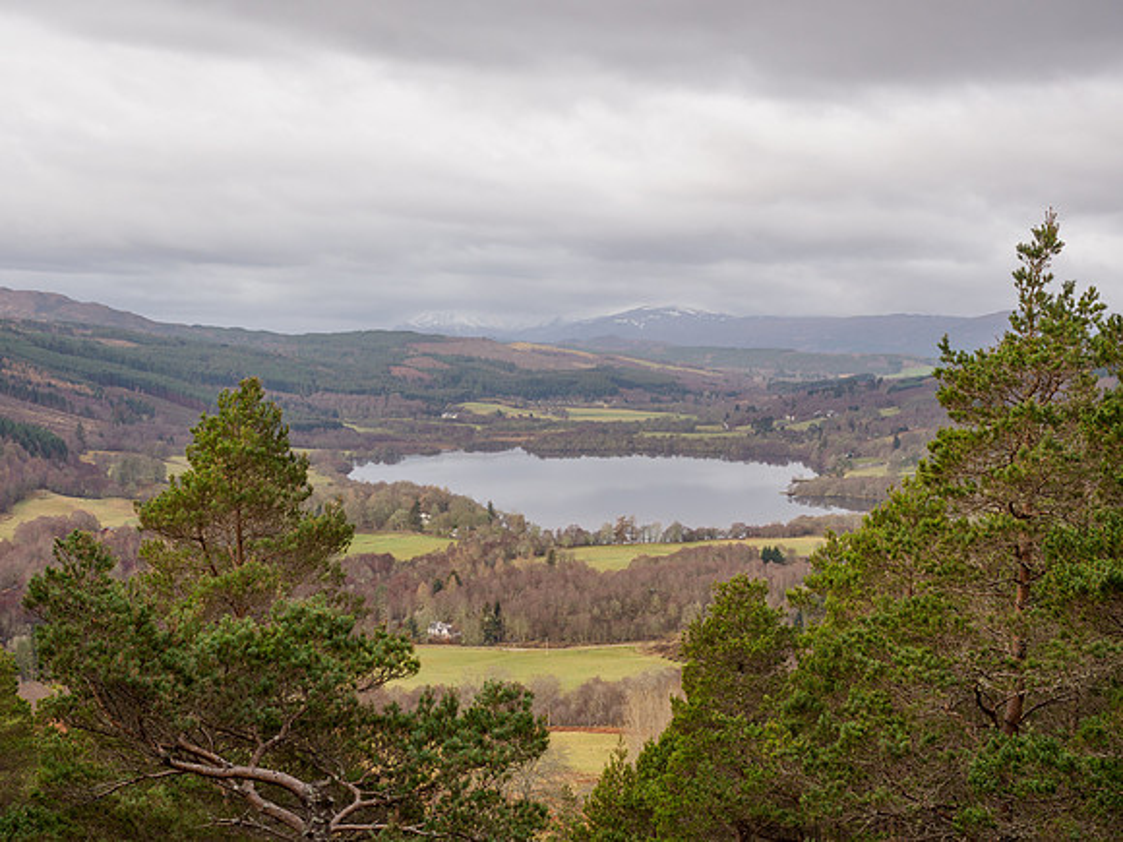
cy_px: 408
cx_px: 579
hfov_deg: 31.3
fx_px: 2006
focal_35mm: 62
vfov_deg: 23.7
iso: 200
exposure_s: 1/160
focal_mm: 30
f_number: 5.6
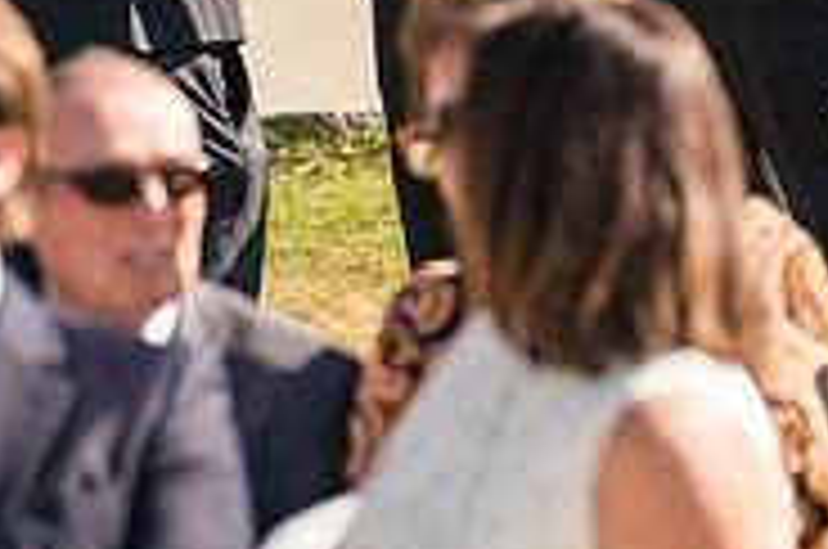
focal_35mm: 474
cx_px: 752
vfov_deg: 2.9
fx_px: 10883
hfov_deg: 4.4
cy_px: -277
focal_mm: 150
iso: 250
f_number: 4
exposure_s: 1/800
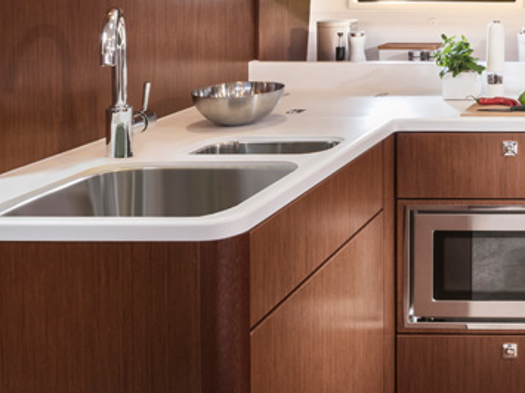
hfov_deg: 30.2
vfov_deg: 27.4
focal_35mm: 52
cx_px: 660
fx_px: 788
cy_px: 76
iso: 100
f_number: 16
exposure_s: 2
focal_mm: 15
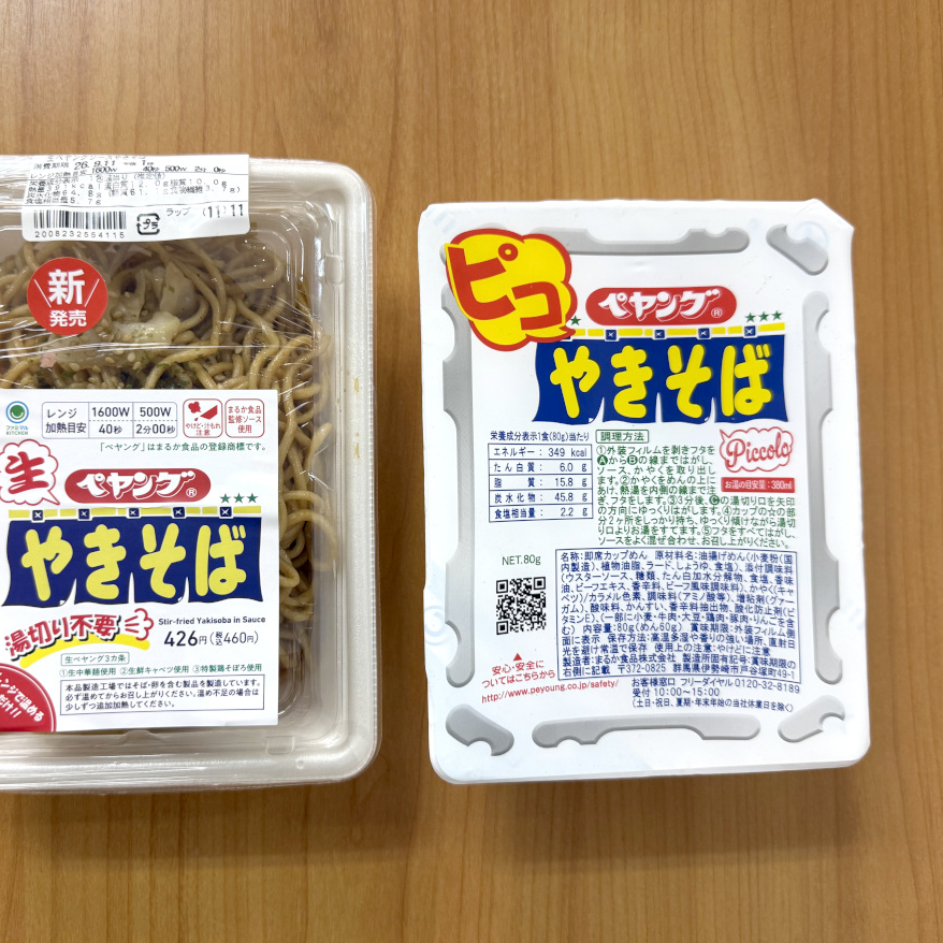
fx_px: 894
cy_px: 476
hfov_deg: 55.4
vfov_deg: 55.6
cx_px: 397
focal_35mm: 29
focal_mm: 6.76
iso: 160
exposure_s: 1/100
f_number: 1.78
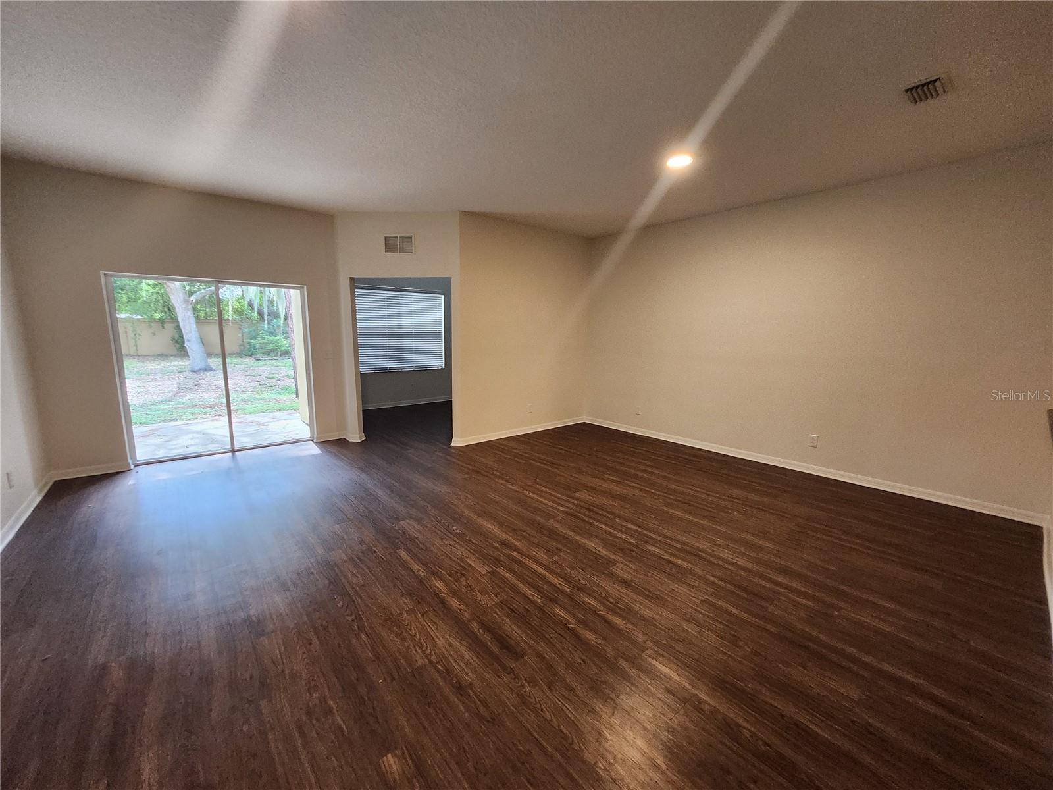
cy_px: 395
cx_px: 526
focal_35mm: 13
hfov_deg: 106.2
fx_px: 395
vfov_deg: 89.9
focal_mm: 1.74
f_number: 2.2
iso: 250
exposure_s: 1/60
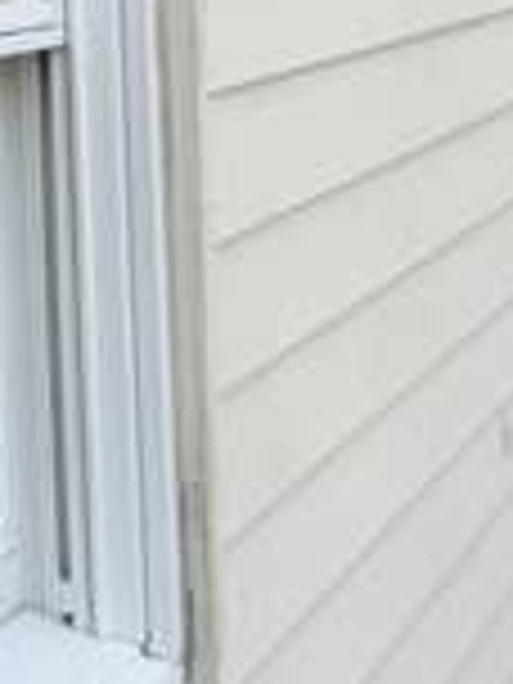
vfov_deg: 19.2
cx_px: -261
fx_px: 1996
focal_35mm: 101
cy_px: 122
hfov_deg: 13.7
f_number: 1.78
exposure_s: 1/2907
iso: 80
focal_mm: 6.76
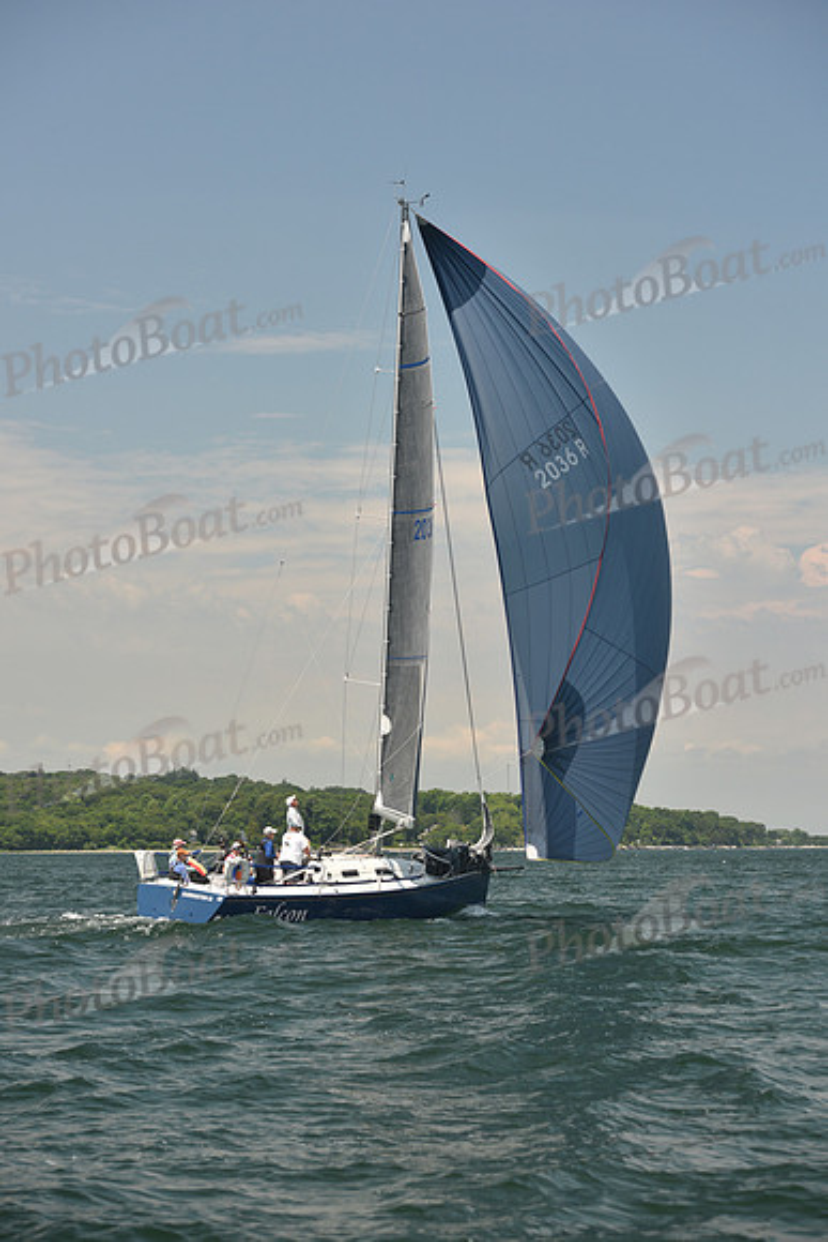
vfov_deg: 28.8
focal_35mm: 70
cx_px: 414
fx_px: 2413
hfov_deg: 19.5
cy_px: 621
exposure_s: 1/640
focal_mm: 70
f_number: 5.6
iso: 250
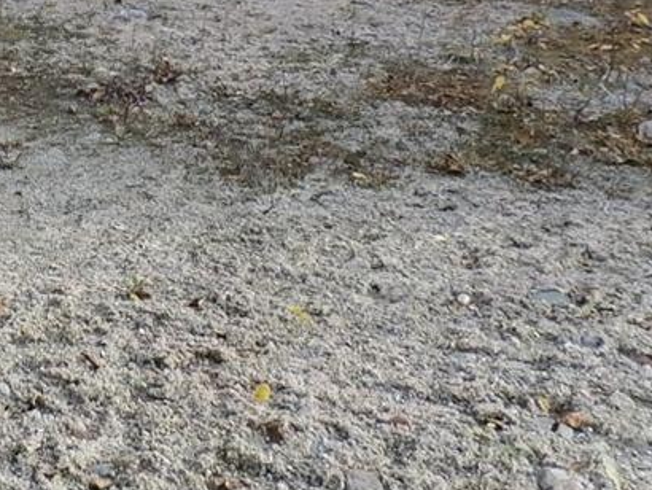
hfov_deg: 24.2
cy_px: -64
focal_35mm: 78
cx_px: 45
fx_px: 1470
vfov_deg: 18.2
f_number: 3
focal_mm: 4.5
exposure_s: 1/320
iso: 100
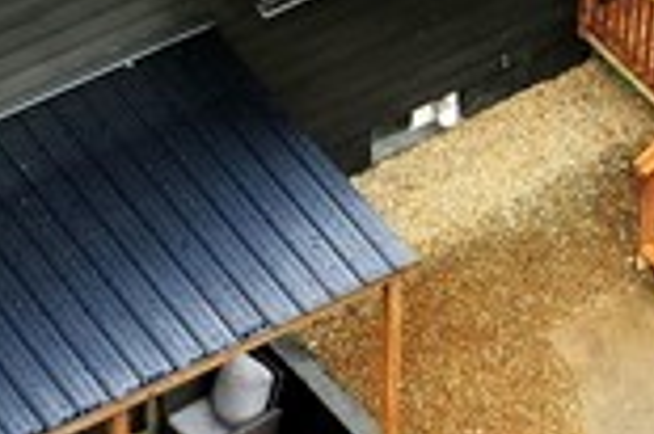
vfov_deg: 7.0
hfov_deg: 10.5
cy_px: 135
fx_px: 3557
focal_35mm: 196
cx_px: 177
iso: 100
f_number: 5
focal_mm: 10.26
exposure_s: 1/240
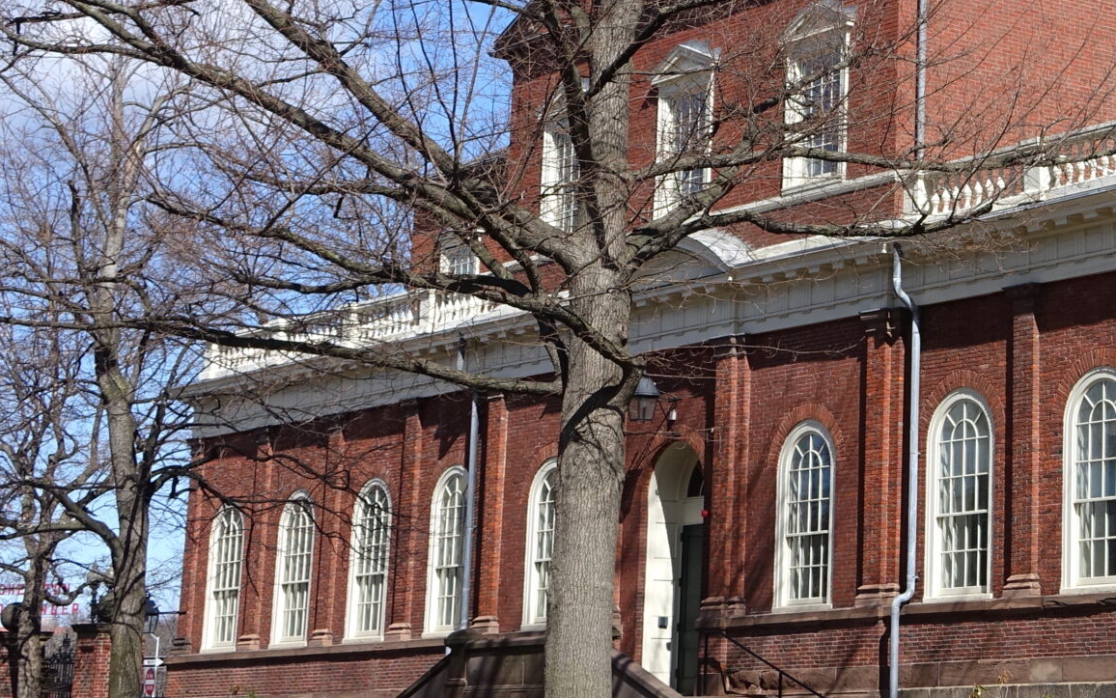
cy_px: 93
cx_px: 1214
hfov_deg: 22.3
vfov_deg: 14.7
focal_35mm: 88
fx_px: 2677
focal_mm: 14.3
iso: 125
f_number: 5.6
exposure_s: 1/500
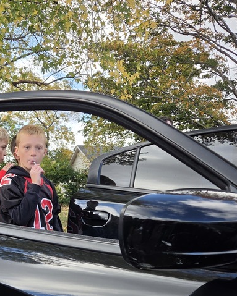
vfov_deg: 37.7
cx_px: 43
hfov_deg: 30.6
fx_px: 421
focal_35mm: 48
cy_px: 225
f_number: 1.8
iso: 80
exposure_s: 1/1584
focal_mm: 5.4
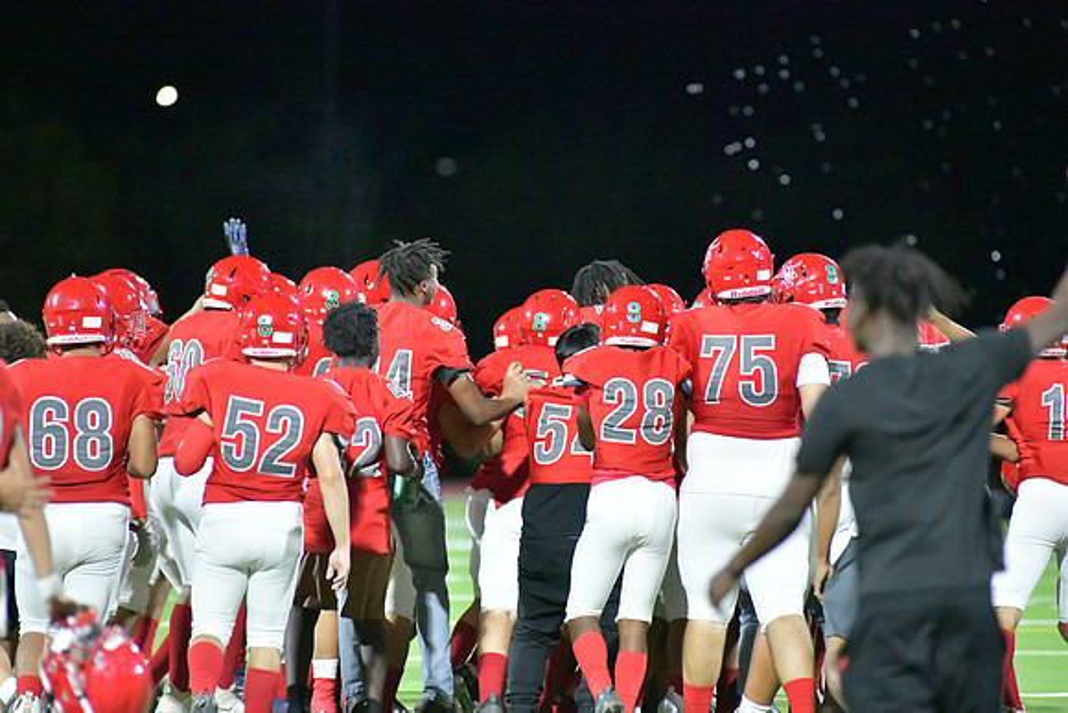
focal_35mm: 300
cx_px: 534
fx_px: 8902
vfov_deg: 4.6
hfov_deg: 6.9
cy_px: 356
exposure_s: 1/1250
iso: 22800
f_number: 4
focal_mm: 300
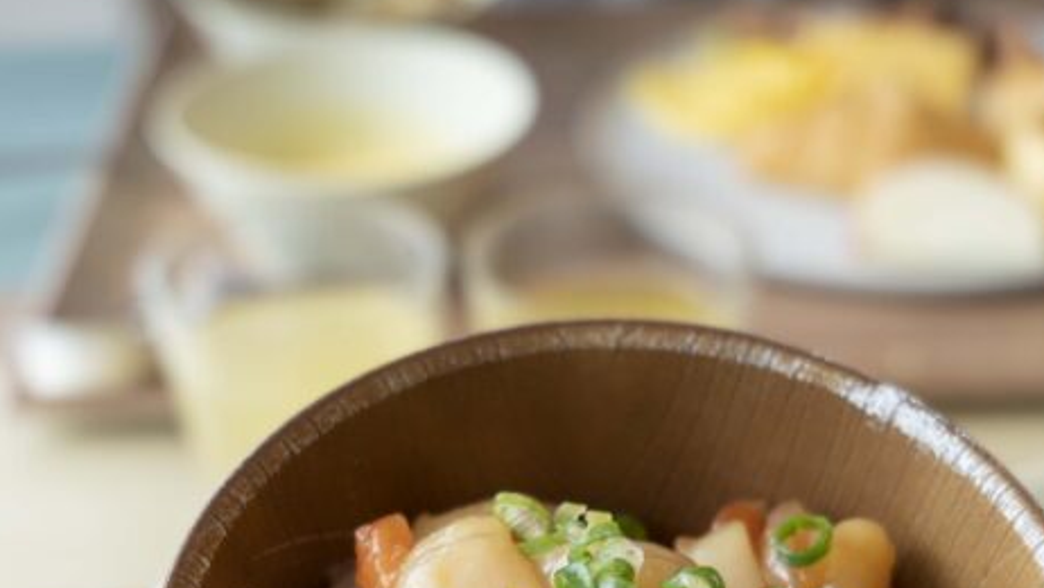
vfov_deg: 16.0
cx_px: 608
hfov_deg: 29.3
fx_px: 1993
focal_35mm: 72
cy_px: 738
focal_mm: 31
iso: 125
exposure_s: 1/60
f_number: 4.5
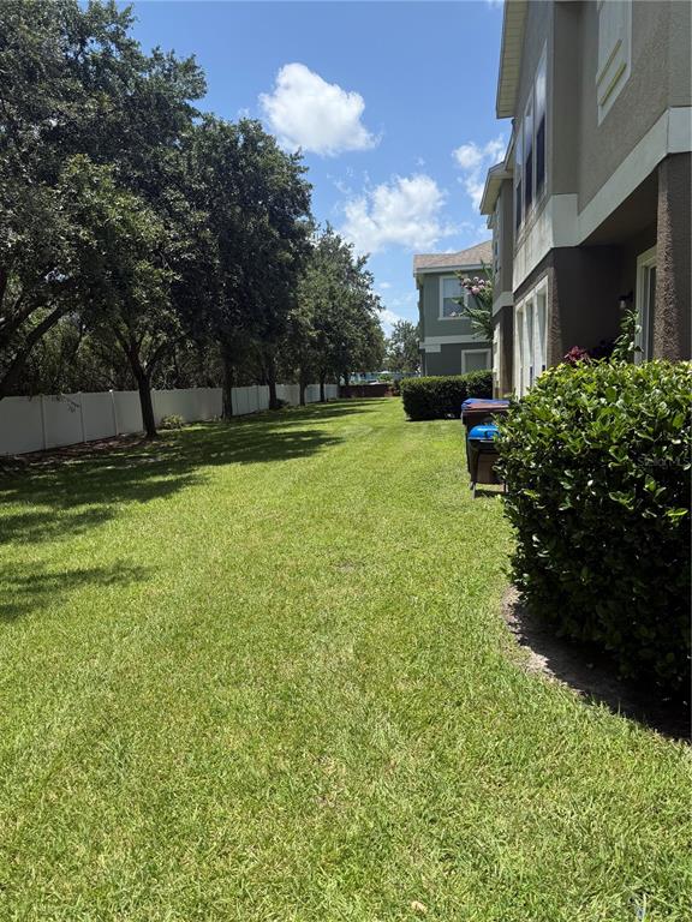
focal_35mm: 24
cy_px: 461
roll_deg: +1.8
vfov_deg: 71.6
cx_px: 346
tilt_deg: -6.7
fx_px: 640
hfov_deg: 56.8
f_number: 1.78
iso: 80
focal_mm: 6.76
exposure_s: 1/3145
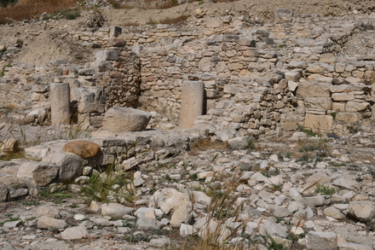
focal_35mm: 51
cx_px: 188
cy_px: 125
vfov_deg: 26.5
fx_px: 531
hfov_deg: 38.9
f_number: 22
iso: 200
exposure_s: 1/320
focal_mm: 34
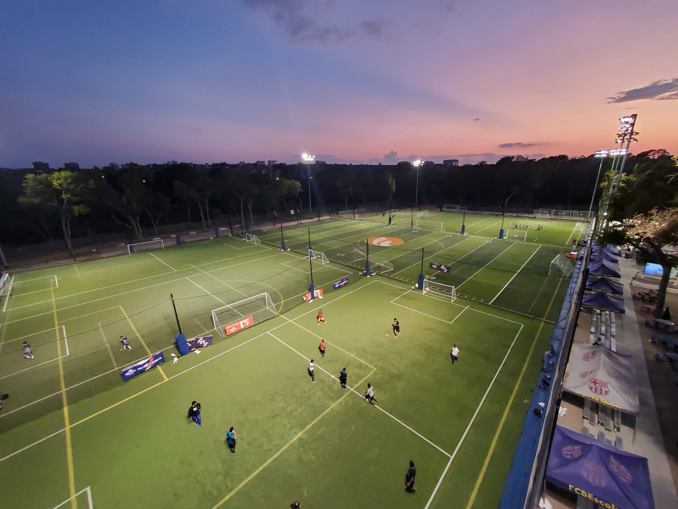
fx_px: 255
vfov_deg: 89.9
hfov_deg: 106.2
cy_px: 254
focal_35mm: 13
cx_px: 339
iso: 250
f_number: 2.2
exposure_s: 1/59
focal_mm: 1.8
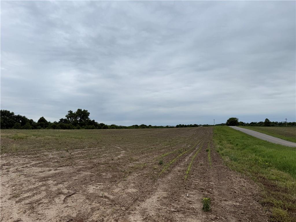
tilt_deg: +4.4
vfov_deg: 56.8
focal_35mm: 24
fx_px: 205
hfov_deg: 71.6
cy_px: 111
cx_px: 148
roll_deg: +1.1
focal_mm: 6.76
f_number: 1.78
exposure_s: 1/4167
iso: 80
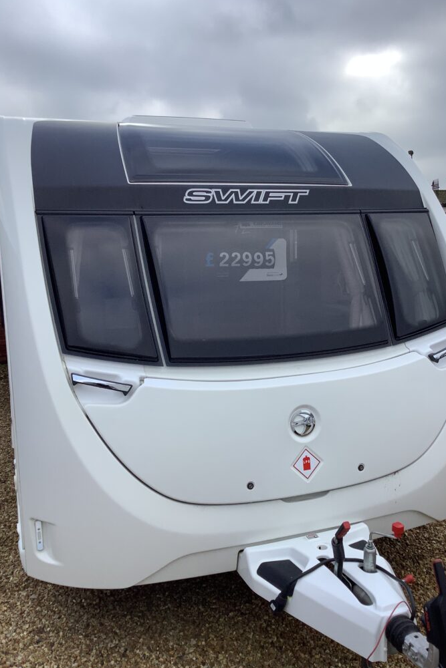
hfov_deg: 40.0
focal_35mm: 33
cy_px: 334
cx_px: 241
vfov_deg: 57.2
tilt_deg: -8.7
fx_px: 613
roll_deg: -0.2
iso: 25
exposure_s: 1/627
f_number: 2.4
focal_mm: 3.3
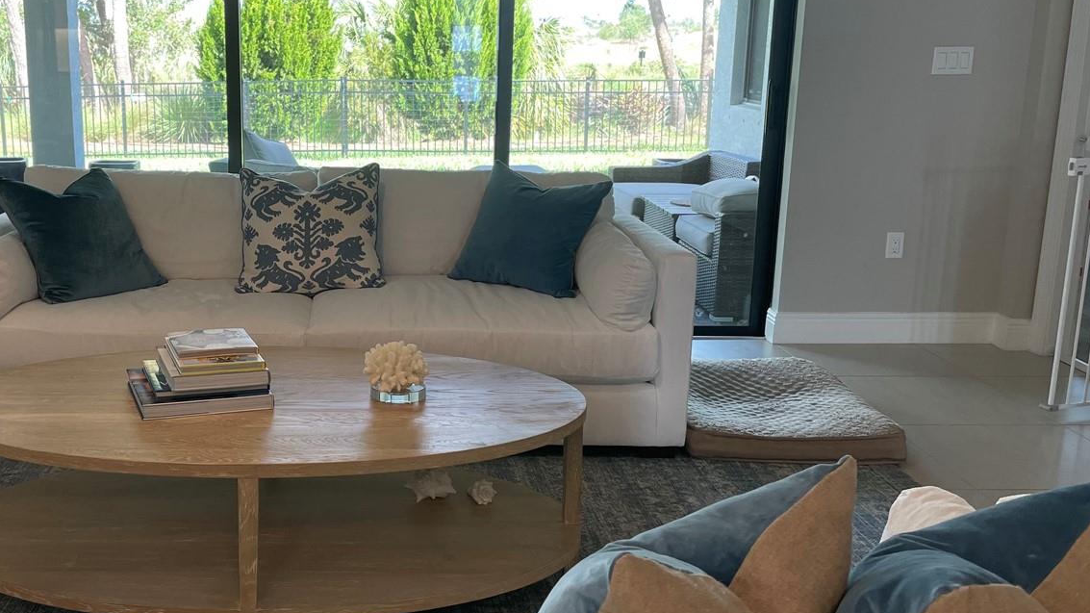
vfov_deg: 29.7
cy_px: 304
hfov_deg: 49.3
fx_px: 1156
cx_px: 338
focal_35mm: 40
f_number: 1.6
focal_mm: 4.2
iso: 50
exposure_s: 1/120
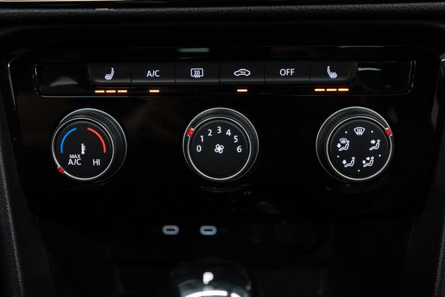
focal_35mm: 42
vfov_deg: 31.9
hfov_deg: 46.4
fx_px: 519
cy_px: 148
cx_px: 222
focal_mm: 28
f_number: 3.5
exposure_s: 1/40
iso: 800
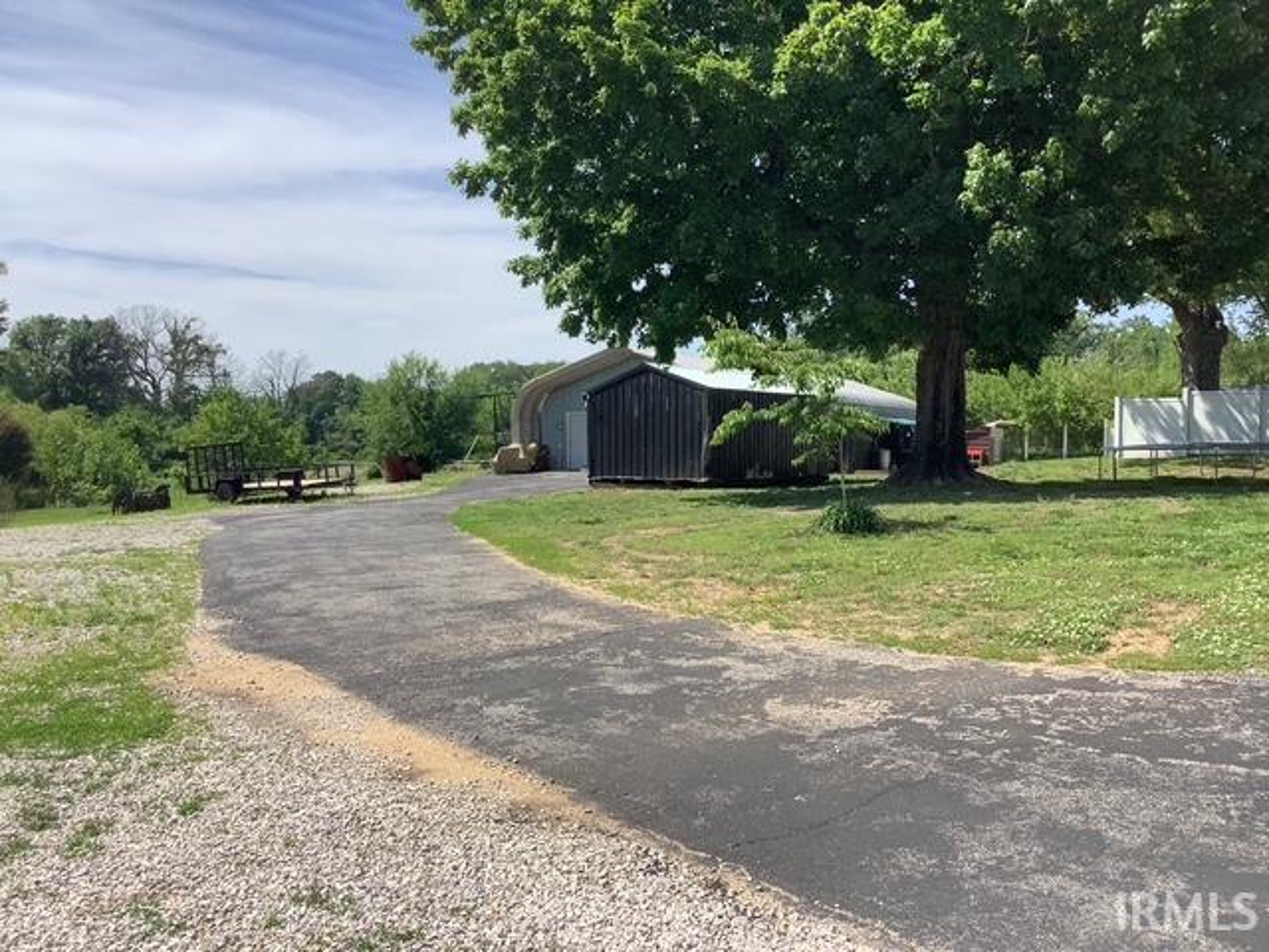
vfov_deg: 45.4
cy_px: 476
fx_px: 1136
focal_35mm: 31
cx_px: 634
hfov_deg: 58.4
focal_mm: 3.3
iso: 25
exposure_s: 1/1431
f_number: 2.4
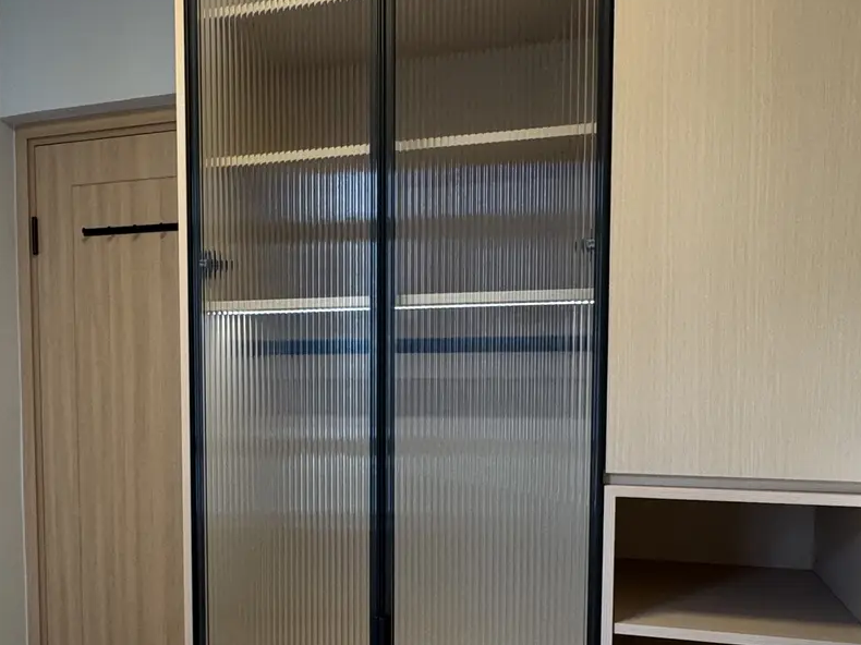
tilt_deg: -4.0
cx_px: 216
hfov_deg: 46.2
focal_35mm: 39
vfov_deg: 36.4
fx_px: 970
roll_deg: +1.4
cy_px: 430
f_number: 2.2
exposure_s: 1/99
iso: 200
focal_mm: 2.22
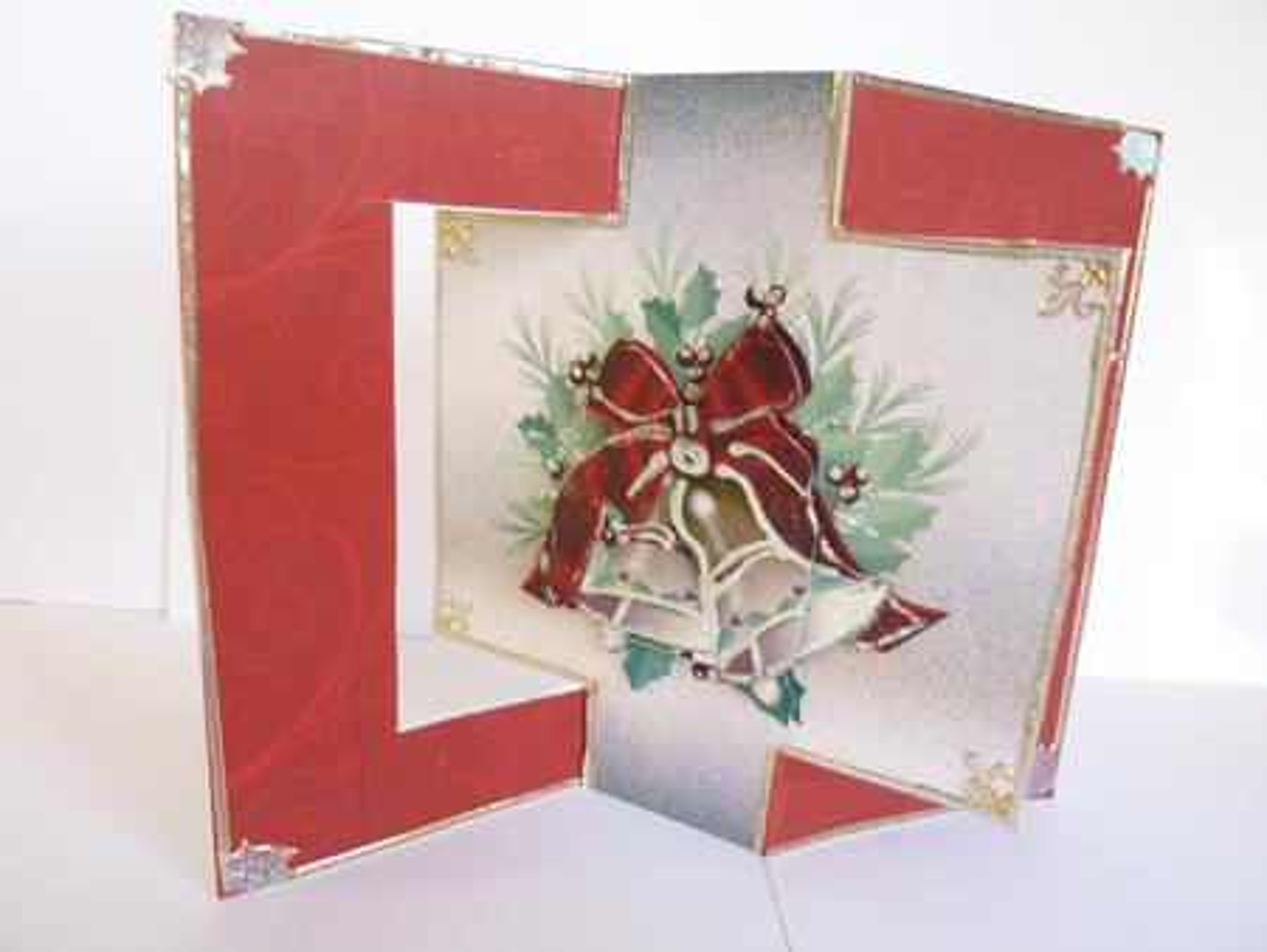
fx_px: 916
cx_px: 634
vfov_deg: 54.9
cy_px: 476
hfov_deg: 69.4
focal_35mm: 25
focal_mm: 4.1
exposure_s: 1/30
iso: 160
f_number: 3.3
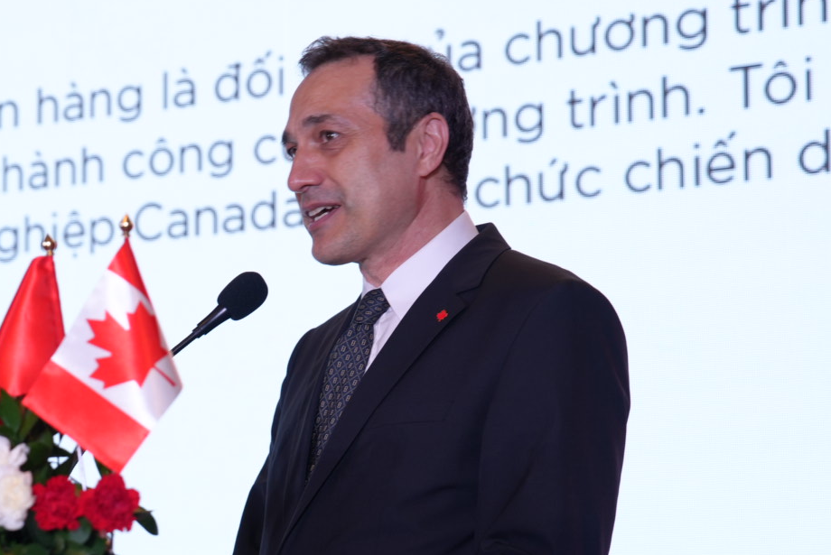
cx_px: 232
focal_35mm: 123
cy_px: 381
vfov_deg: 11.2
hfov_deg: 16.6
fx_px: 2841
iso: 400
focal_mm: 70
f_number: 4
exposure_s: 1/100
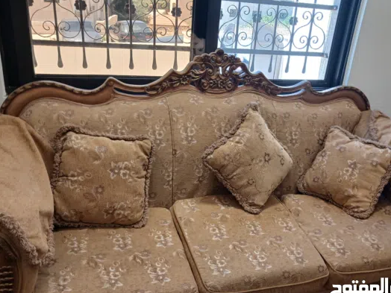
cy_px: 170
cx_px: 217
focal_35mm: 33
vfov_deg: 42.8
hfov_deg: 55.2
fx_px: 373
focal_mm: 3.98
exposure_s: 1/50
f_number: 1.8
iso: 40
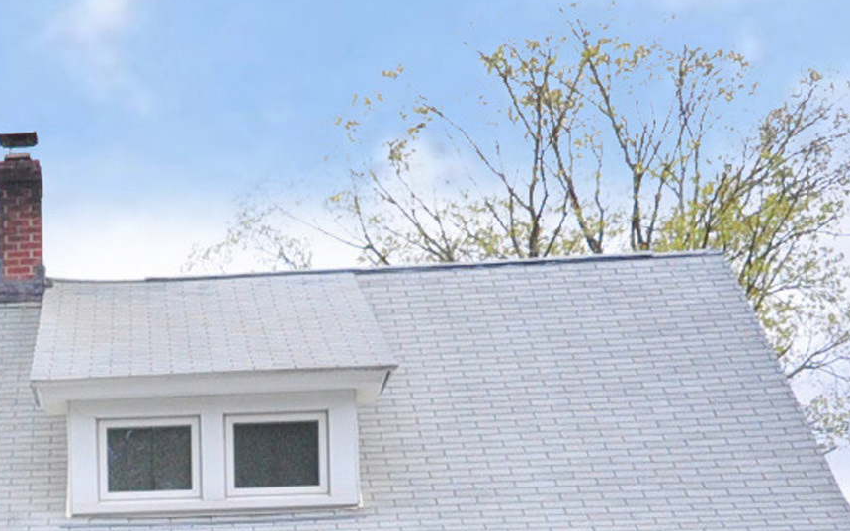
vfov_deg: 12.2
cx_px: -210
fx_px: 2385
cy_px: 757
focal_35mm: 103
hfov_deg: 18.9
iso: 640
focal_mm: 20
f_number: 8
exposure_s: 1/640
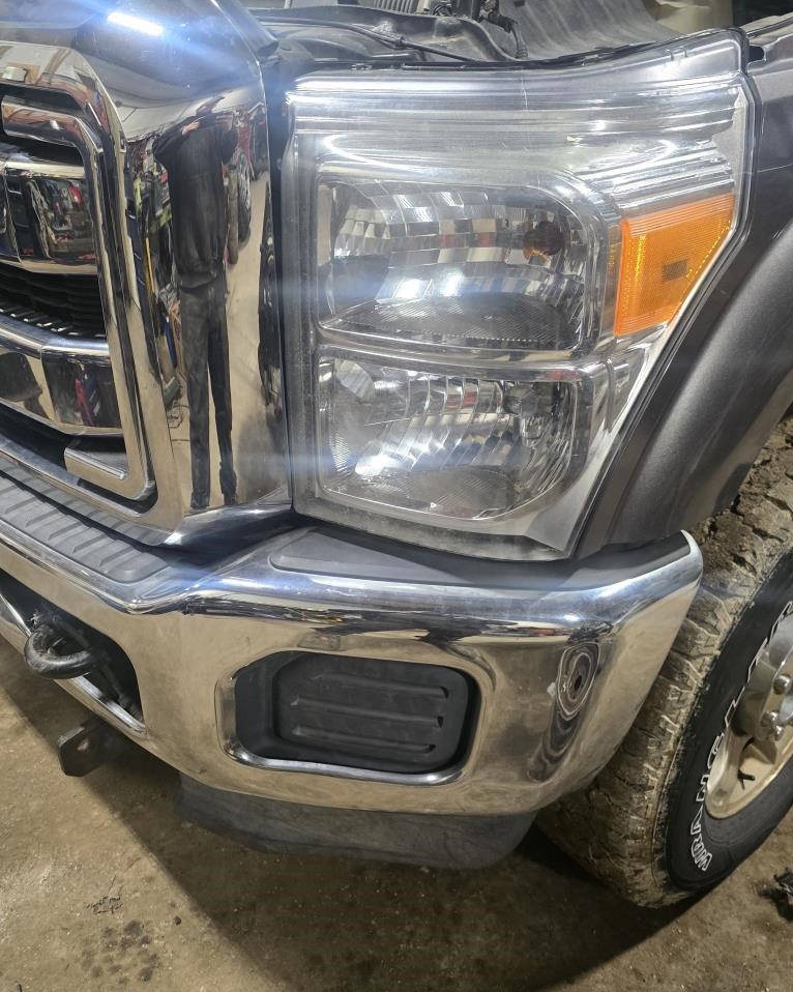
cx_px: 398
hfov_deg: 48.5
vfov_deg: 58.8
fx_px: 880
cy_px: 496
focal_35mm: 30
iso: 1000
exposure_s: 1/120
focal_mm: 6.3
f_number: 1.7
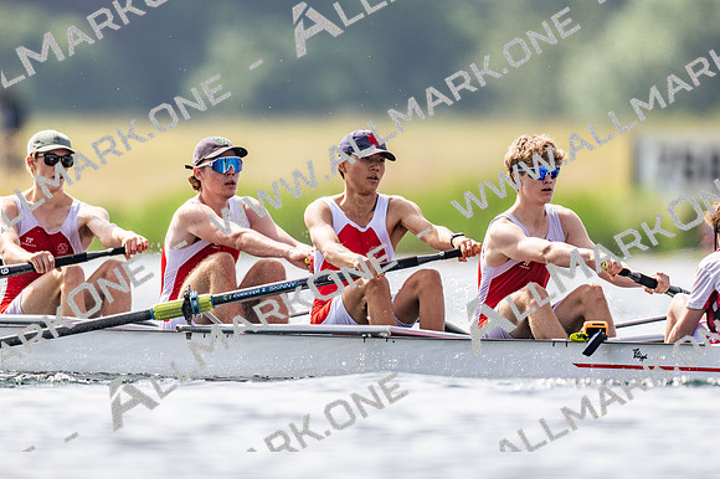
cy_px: 240
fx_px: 17989
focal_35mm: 900
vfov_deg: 1.5
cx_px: 360
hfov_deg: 2.3
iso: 200
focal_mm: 600
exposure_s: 1/2500
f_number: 4
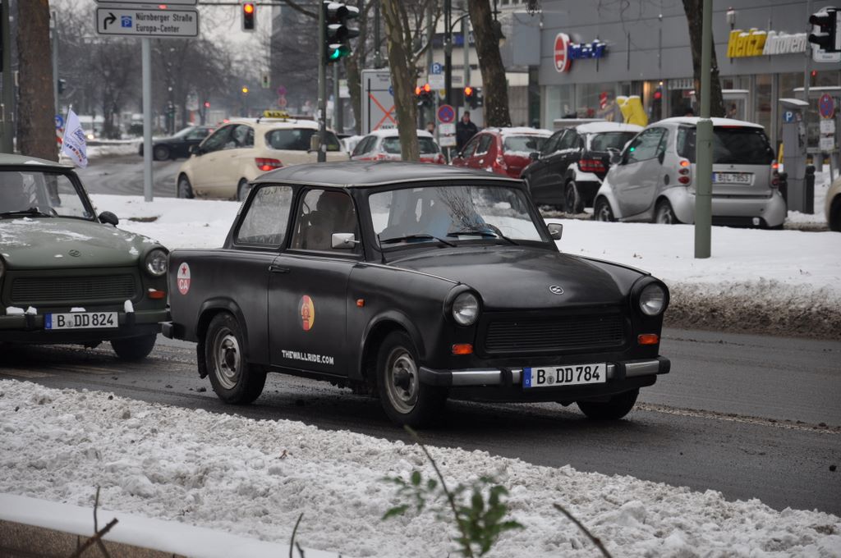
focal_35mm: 158
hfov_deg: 13.1
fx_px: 3675
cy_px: 279
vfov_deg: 8.7
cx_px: 420
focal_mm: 105
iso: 220
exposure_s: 1/125
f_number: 5.6
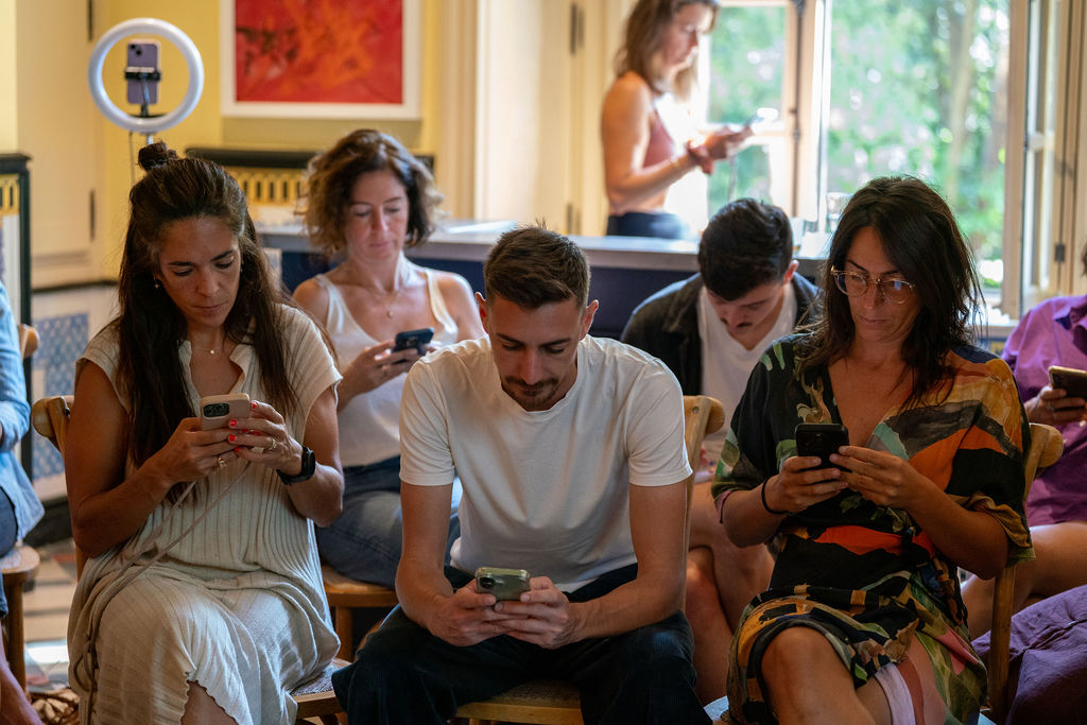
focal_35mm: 75
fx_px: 2265
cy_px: 362
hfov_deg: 27.0
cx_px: 544
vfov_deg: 18.2
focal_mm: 75
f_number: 2.8
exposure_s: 1/125
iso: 3200
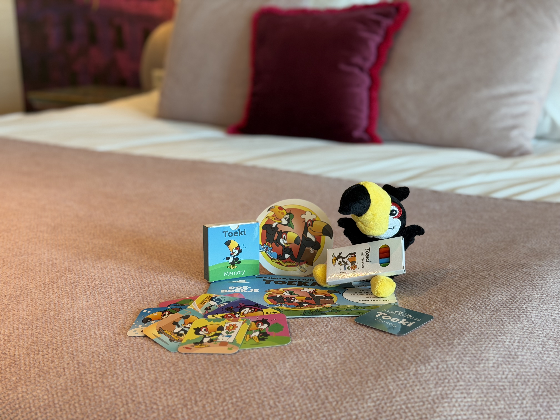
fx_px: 777
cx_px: 280
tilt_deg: -14.8
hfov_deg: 39.7
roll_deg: +0.8
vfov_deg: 30.3
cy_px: 210
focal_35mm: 48
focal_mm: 6.76
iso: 125
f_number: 1.78
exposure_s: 1/60
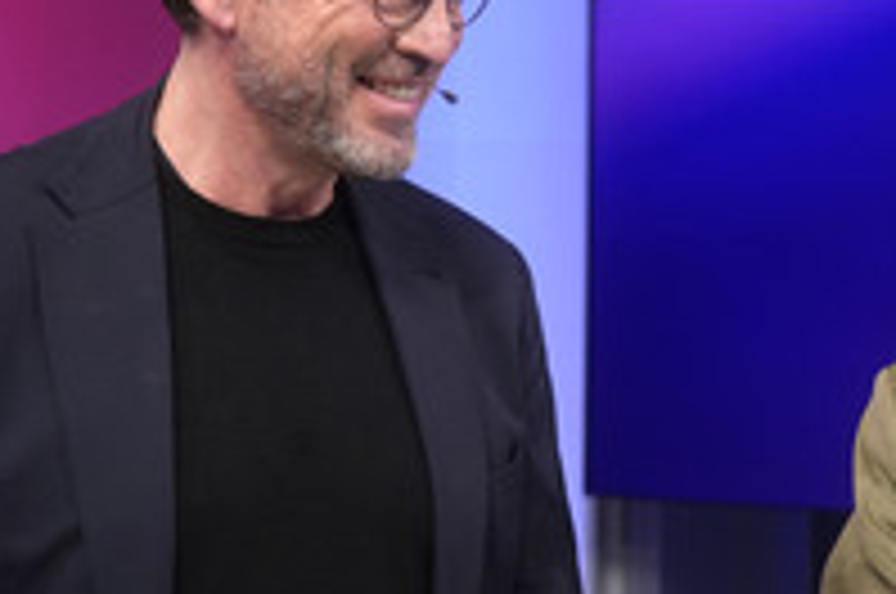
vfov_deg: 13.4
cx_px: 808
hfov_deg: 19.7
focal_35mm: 102
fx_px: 2535
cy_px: 378
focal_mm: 30
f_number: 2.2
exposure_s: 1/250
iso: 640
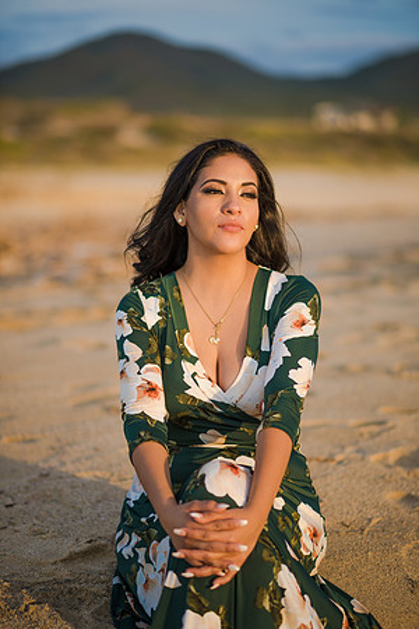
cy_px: 314
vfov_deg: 23.9
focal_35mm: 85
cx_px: 210
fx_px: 1484
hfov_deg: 16.1
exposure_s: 1/640
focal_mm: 85
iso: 64
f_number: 1.8
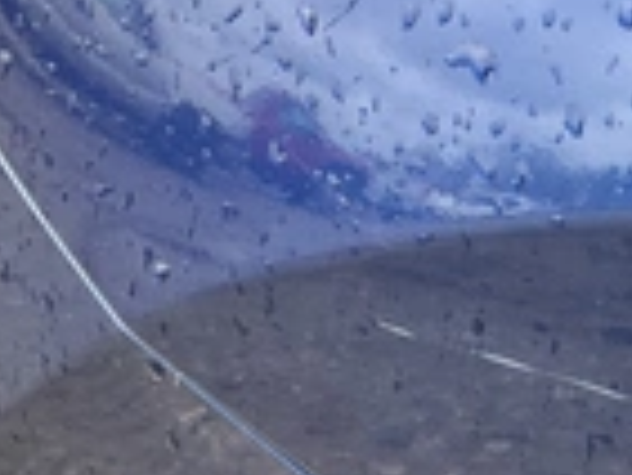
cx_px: 717
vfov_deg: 17.9
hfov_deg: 22.3
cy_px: 341
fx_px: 1498
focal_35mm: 82
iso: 16
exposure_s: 1/122
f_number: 1.8
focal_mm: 3
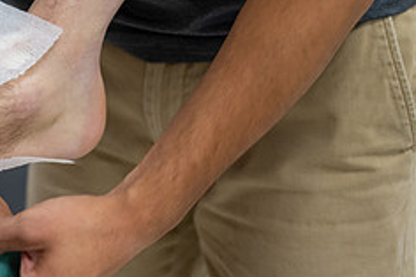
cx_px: -30
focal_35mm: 123
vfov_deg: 11.1
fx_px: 1420
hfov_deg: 16.2
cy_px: 19
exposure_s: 1/200
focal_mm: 50
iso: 800
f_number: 2.8
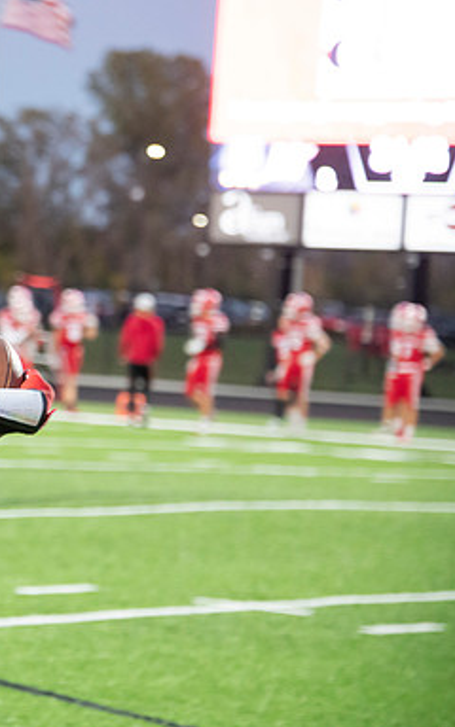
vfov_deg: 9.4
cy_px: 364
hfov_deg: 5.9
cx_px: -80
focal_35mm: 223
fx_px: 4424
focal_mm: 145
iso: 8000
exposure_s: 1/250
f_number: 5.6
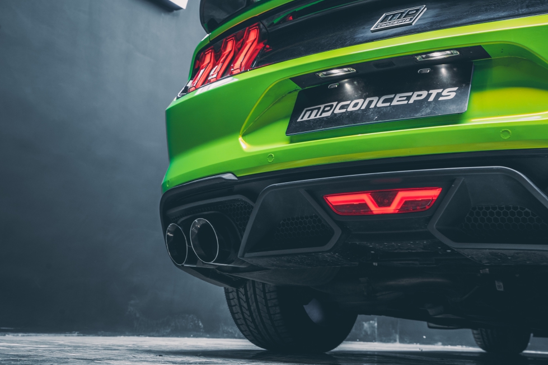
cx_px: 270
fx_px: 746
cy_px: 181
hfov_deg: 40.3
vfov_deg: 27.5
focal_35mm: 49
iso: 500
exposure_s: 1/4
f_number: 8
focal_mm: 48
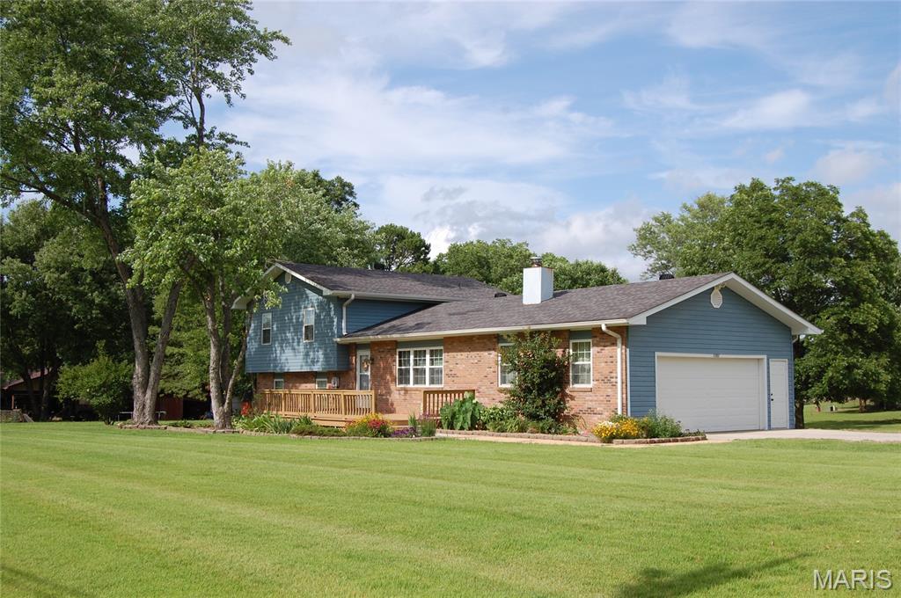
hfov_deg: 49.6
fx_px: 975
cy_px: 299
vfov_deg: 34.1
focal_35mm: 39
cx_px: 450
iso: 200
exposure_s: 1/320
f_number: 9
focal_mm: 26
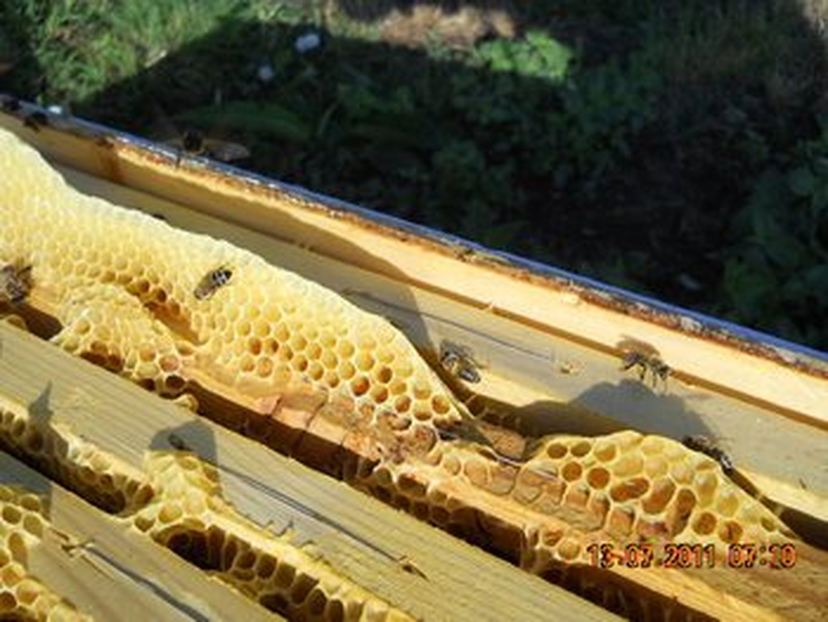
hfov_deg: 45.7
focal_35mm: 41
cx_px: 414
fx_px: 981
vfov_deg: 35.2
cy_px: 311
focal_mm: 6.72
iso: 80
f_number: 5.5
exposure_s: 1/320
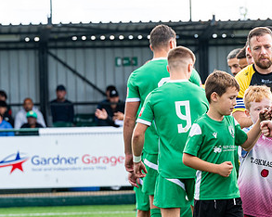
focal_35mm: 325
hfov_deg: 5.9
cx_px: 252
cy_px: 191
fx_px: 2615
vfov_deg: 4.8
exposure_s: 1/200
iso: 125
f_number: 4
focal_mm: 100
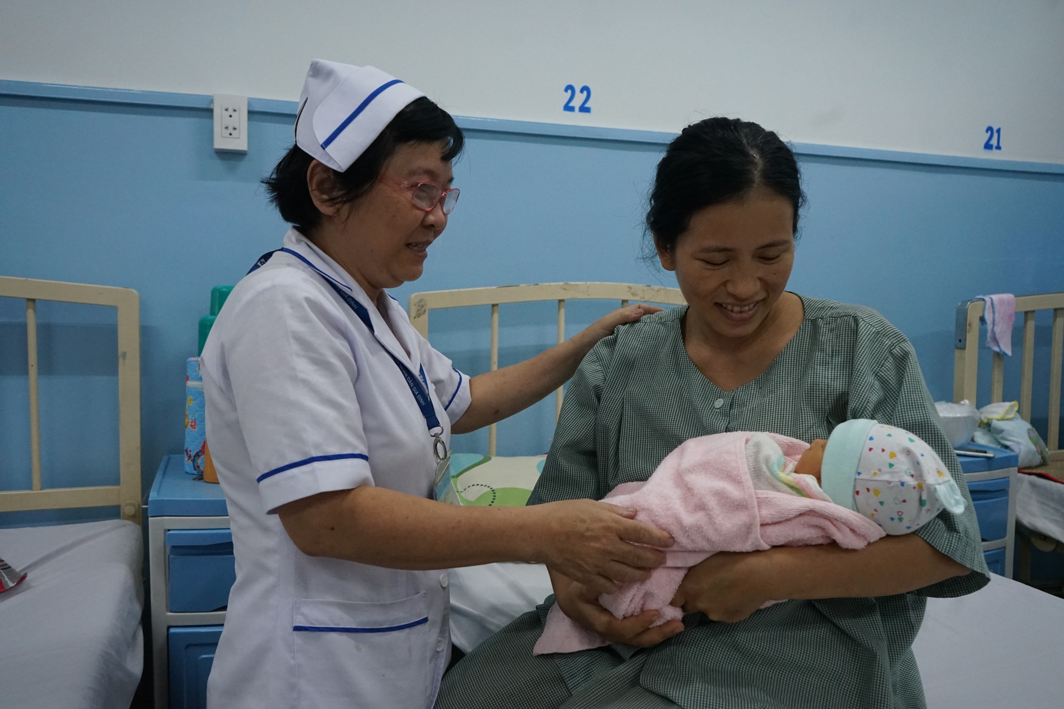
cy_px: 354
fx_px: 827
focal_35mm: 28
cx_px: 532
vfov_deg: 46.4
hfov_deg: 65.5
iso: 3200
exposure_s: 1/125
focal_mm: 28
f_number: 5.6
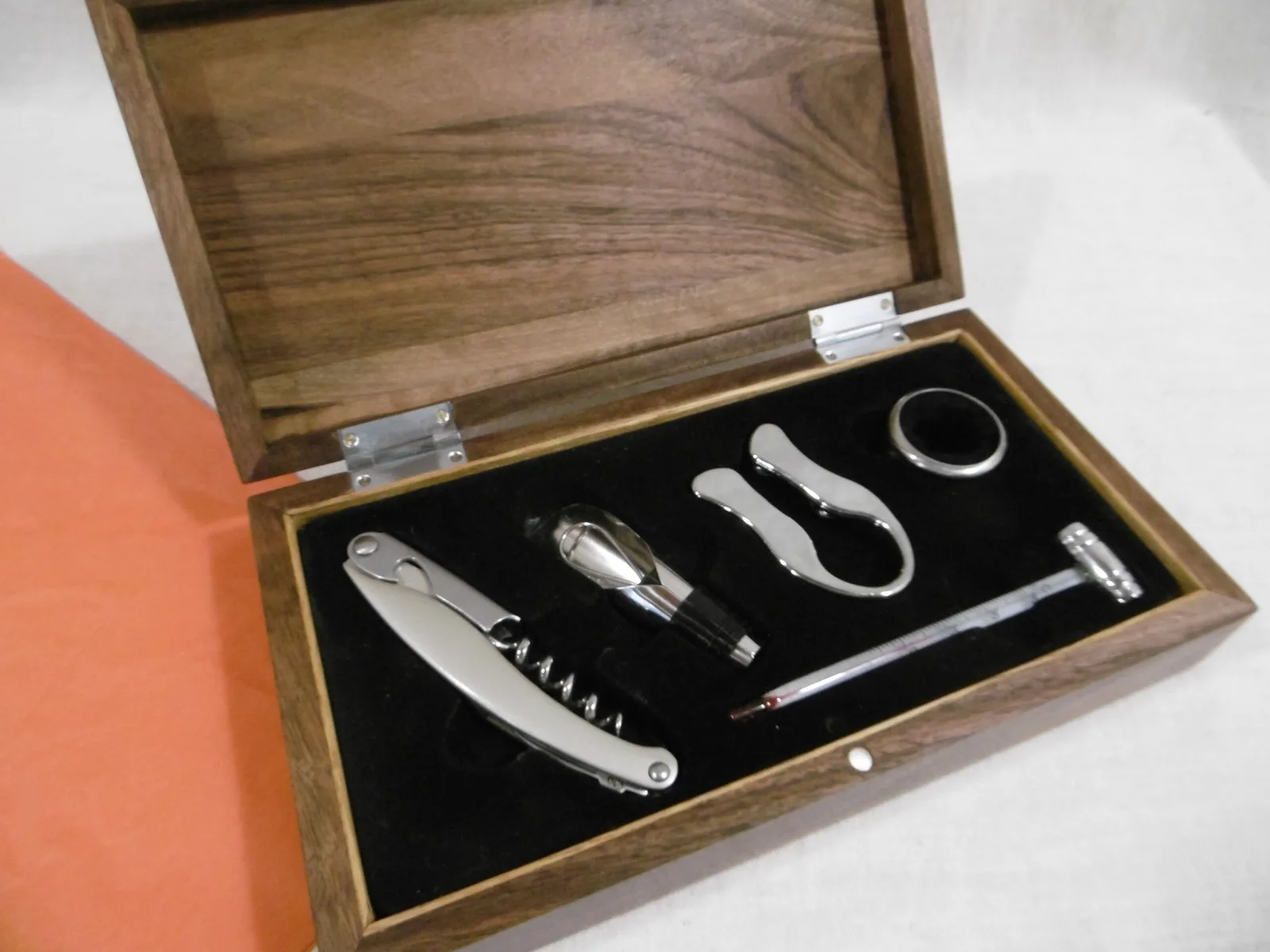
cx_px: 635
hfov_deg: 71.6
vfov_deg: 56.8
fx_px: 881
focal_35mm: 24
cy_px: 476
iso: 400
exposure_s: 1/40
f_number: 3.1
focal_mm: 4.3
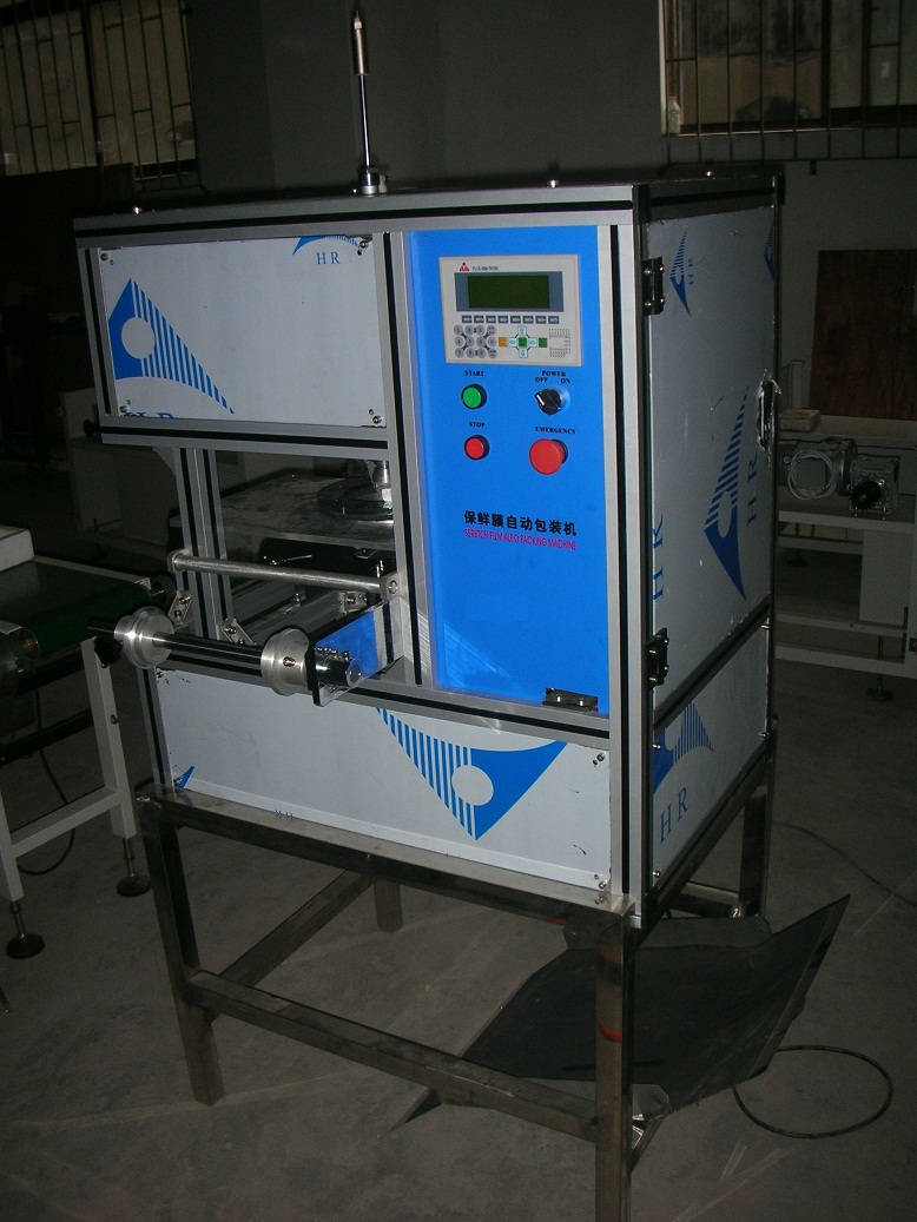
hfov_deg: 40.7
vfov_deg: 52.6
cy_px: 611
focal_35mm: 35
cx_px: 458
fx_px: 1236
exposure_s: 1/60.1
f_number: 3
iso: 67
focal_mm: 5.8
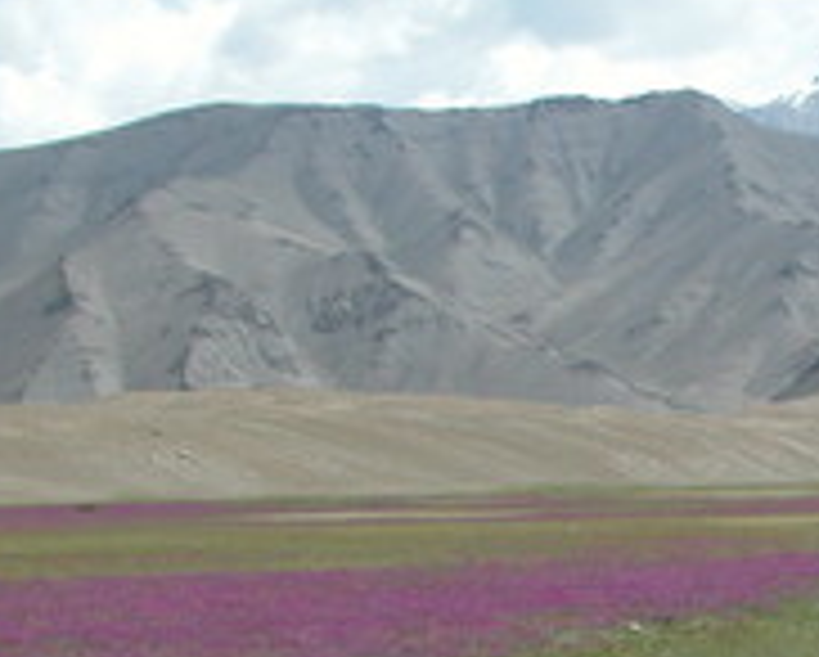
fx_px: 2912
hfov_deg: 15.4
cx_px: 994
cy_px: 657
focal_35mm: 120
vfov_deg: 12.7
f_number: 7.1
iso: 100
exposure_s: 1/320
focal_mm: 8.9
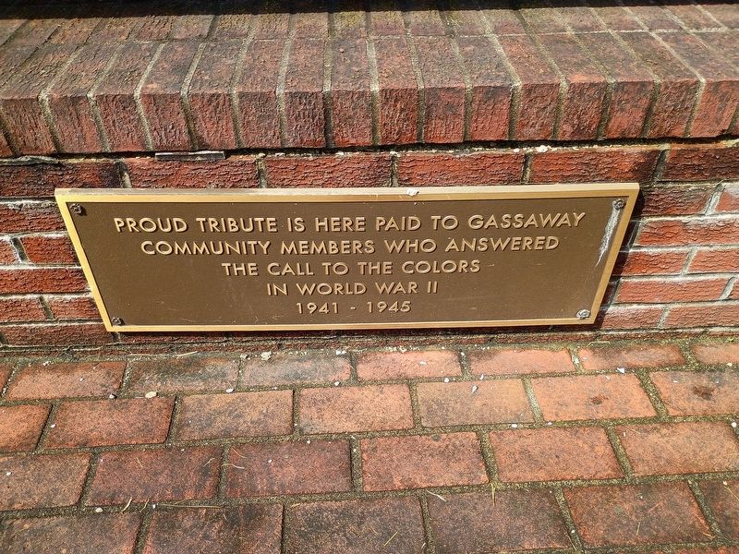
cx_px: 370
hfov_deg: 61.7
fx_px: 619
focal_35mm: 29
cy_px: 277
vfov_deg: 48.2
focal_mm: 4.27
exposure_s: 1/514
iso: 100
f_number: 1.8
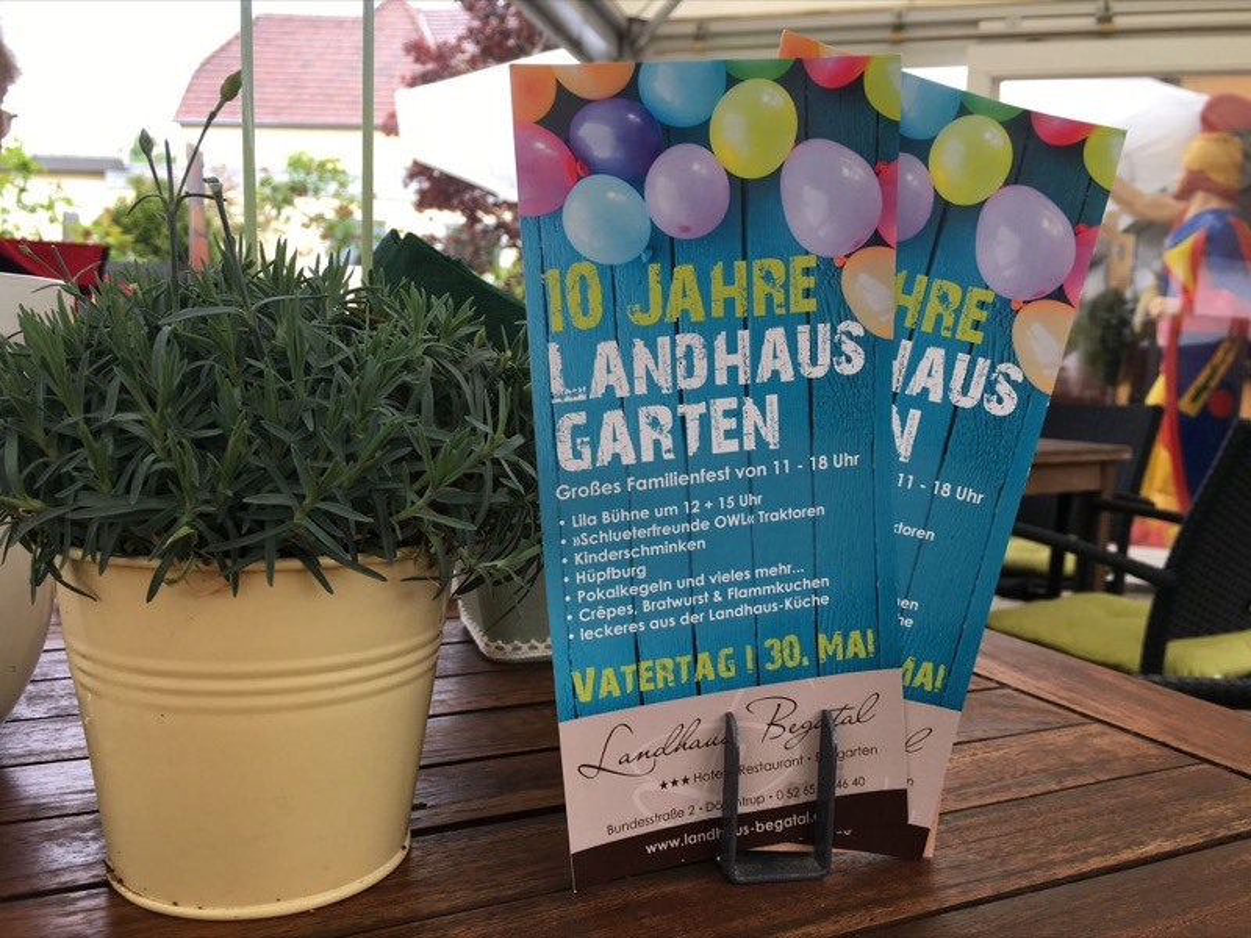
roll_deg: -3.3
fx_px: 1048
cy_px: 469
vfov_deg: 48.2
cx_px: 626
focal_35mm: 29
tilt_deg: -5.4
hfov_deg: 61.7
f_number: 2.2
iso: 25
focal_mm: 4.15
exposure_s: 1/100
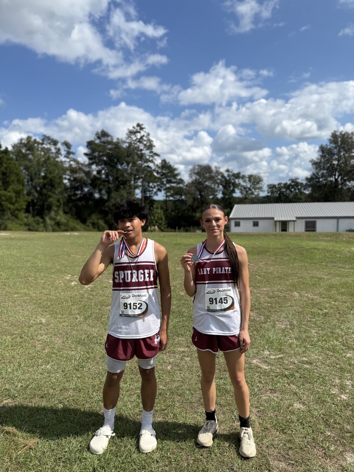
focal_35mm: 24
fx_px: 327
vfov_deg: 71.6
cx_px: 177
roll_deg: +1.3
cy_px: 236
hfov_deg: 56.8
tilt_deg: -6.4
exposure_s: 1/5319
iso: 80
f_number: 1.78
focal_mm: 6.76
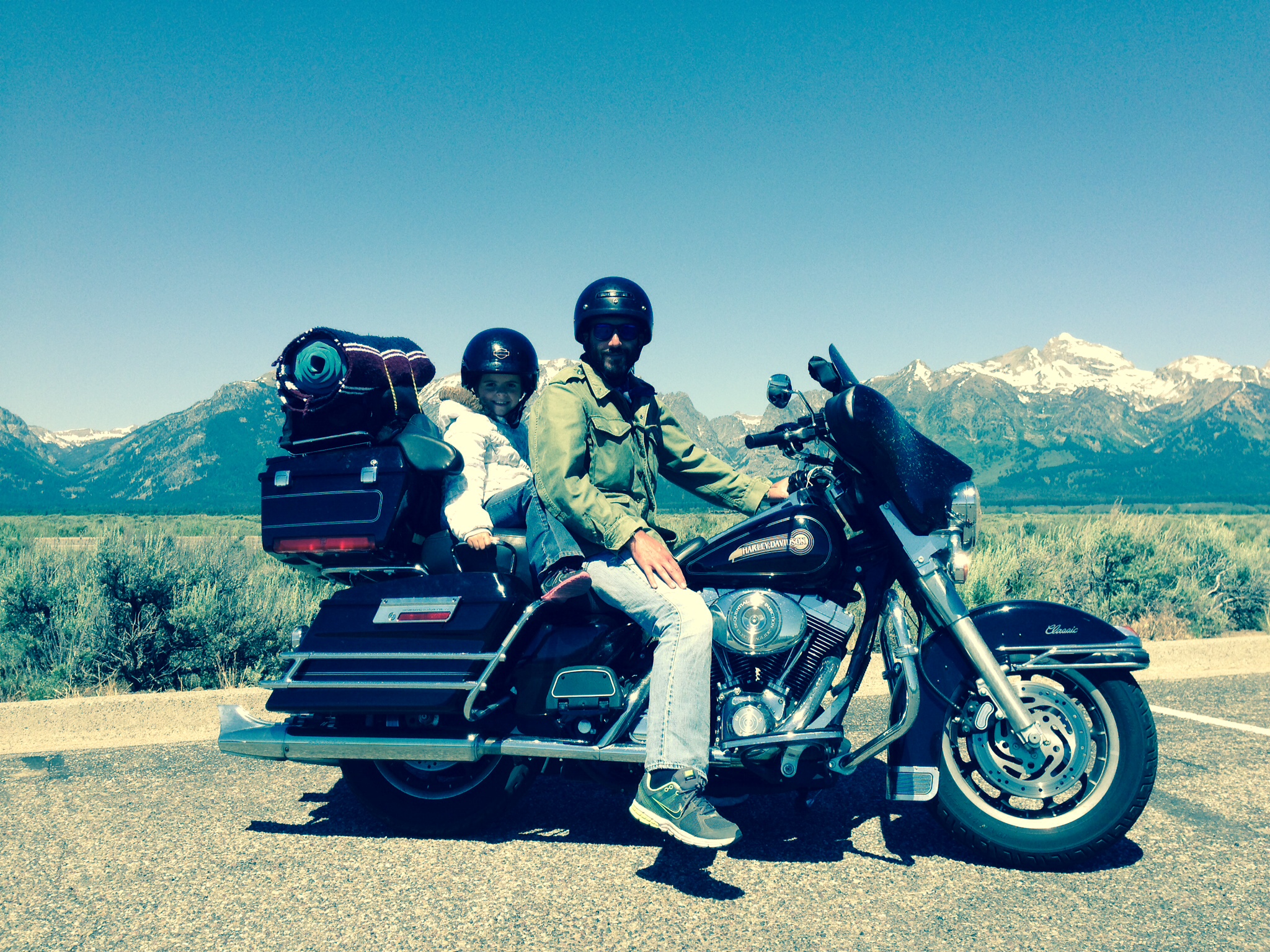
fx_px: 1211
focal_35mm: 33
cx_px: 635
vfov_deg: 42.9
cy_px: 476
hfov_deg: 55.4
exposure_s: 1/1261
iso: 50
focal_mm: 4.12
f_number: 2.4
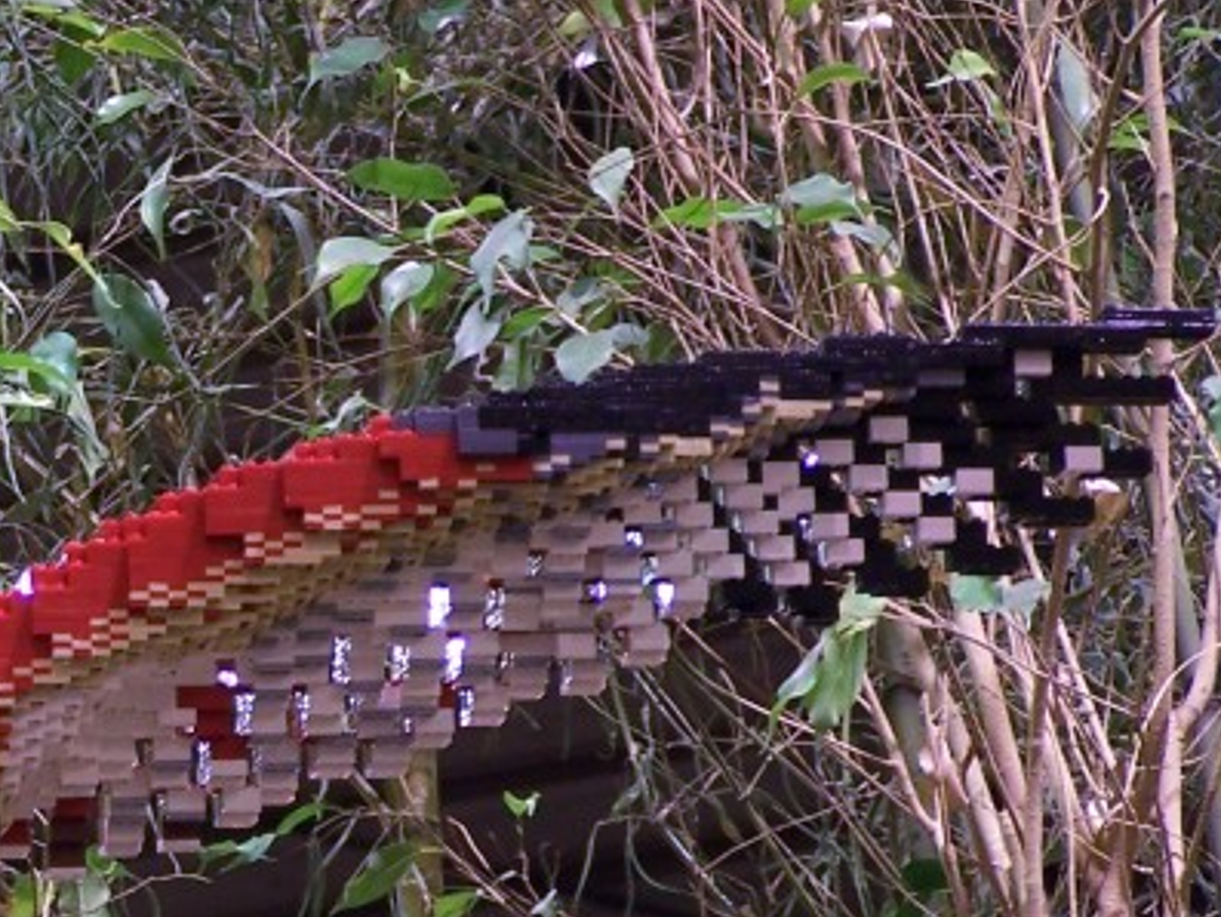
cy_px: 677
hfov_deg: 4.8
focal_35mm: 410
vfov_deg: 3.6
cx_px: -163
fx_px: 14466
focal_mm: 26.4
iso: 80
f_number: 3.2
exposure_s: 1/2
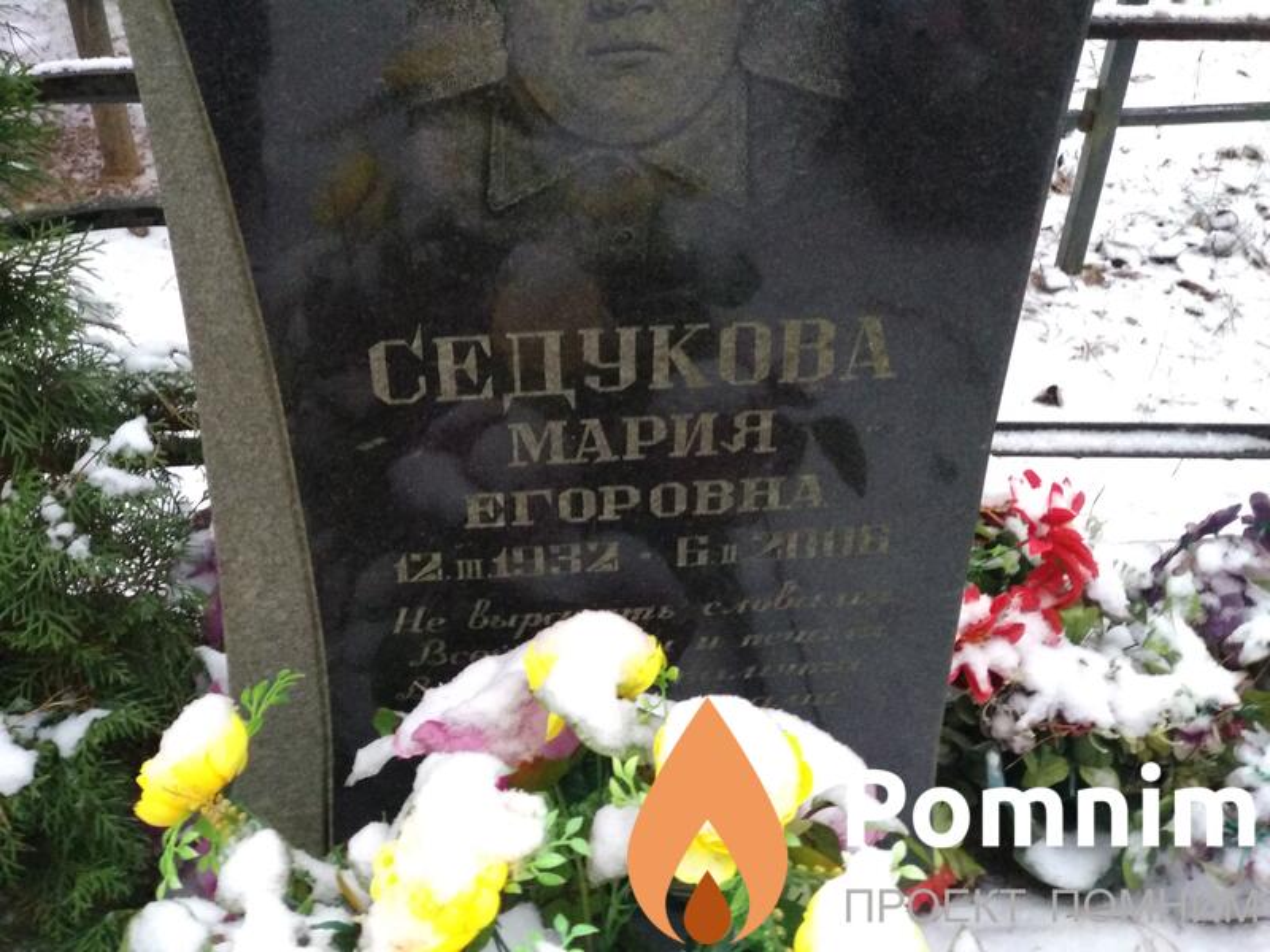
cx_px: 635
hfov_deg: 36.8
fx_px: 1908
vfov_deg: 28.0
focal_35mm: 52
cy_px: 476
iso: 1600
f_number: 2.6
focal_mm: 5.99
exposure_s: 1/30
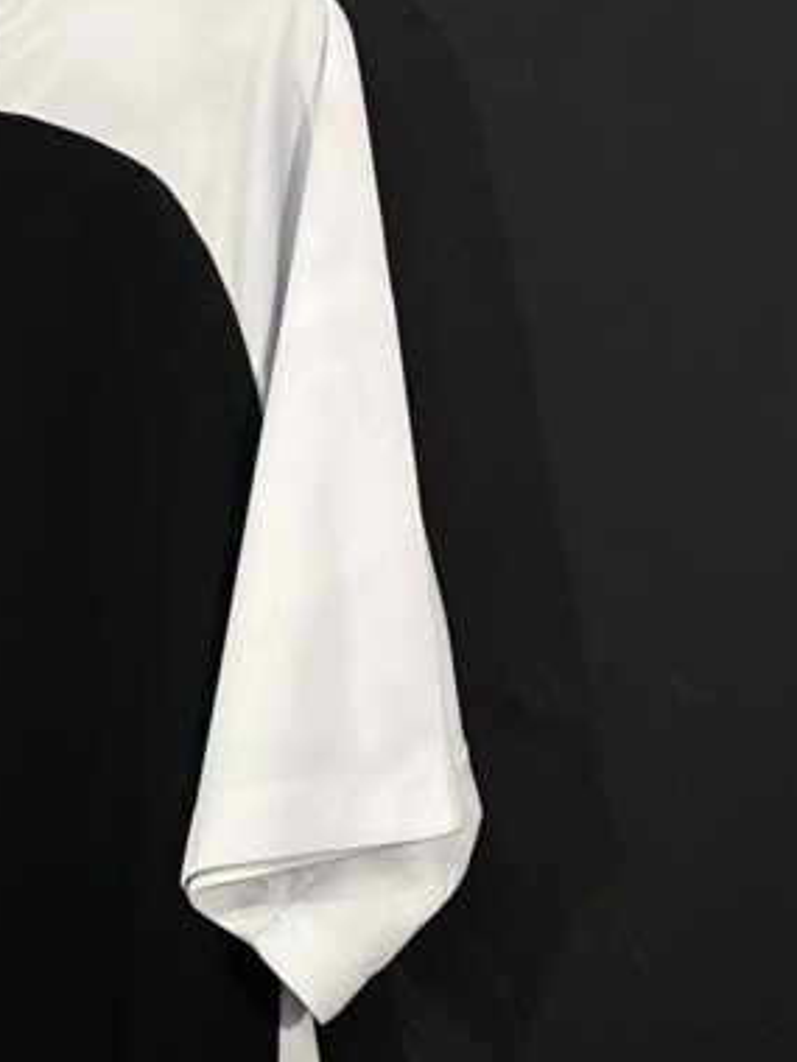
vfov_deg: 27.3
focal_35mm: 70
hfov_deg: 19.5
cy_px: 819
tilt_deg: -6.9
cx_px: -224
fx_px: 2149
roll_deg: +0.5
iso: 160
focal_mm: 4.25
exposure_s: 1/60
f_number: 1.8
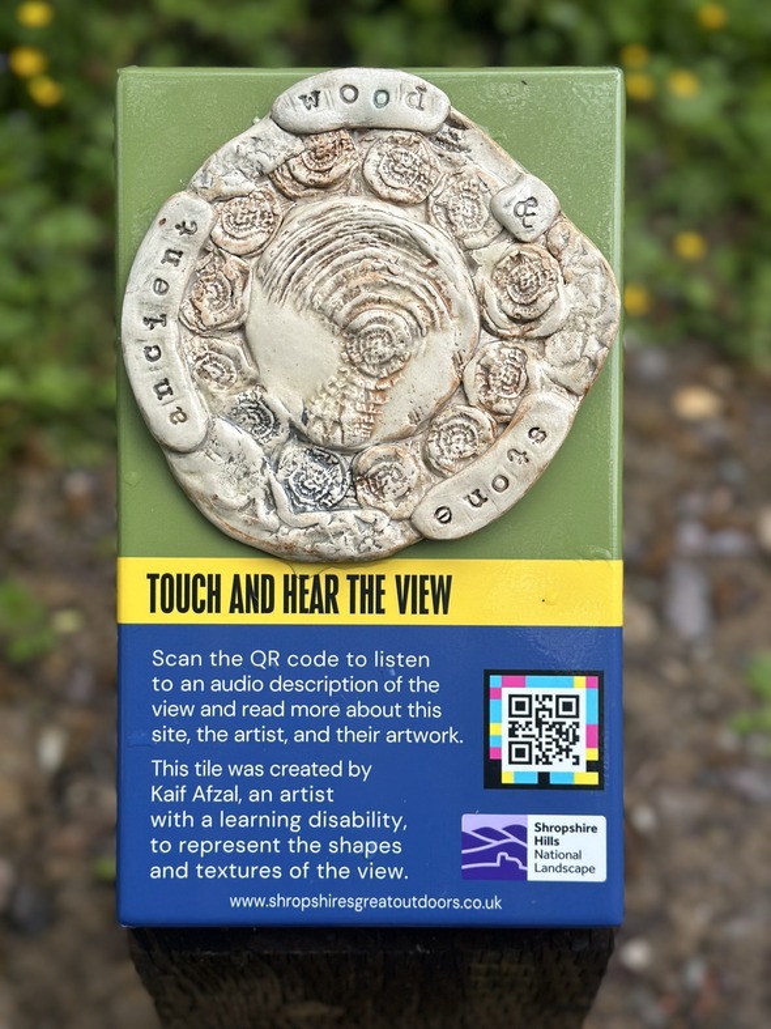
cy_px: 514
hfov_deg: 30.3
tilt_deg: -55.0
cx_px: 386
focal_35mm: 48
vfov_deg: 39.7
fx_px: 1426
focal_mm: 6.86
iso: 80
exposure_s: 1/911
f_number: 1.78
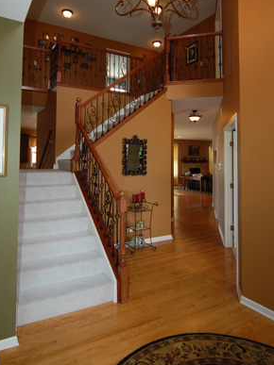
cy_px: 146
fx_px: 264
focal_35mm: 25
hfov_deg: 54.8
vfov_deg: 68.7
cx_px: 124
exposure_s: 1/60
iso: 400
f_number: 4.8
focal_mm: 14
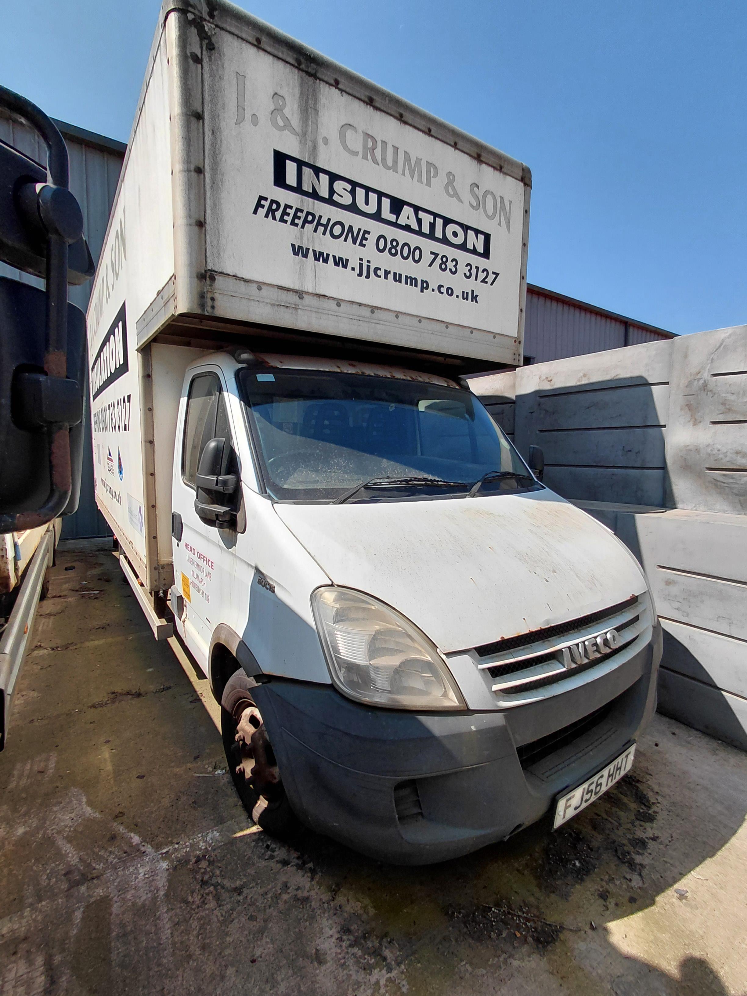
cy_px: 498
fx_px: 460
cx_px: 374
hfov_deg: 78.1
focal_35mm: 16
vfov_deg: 94.5
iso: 40
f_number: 2.2
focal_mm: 1.64
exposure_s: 1/2142
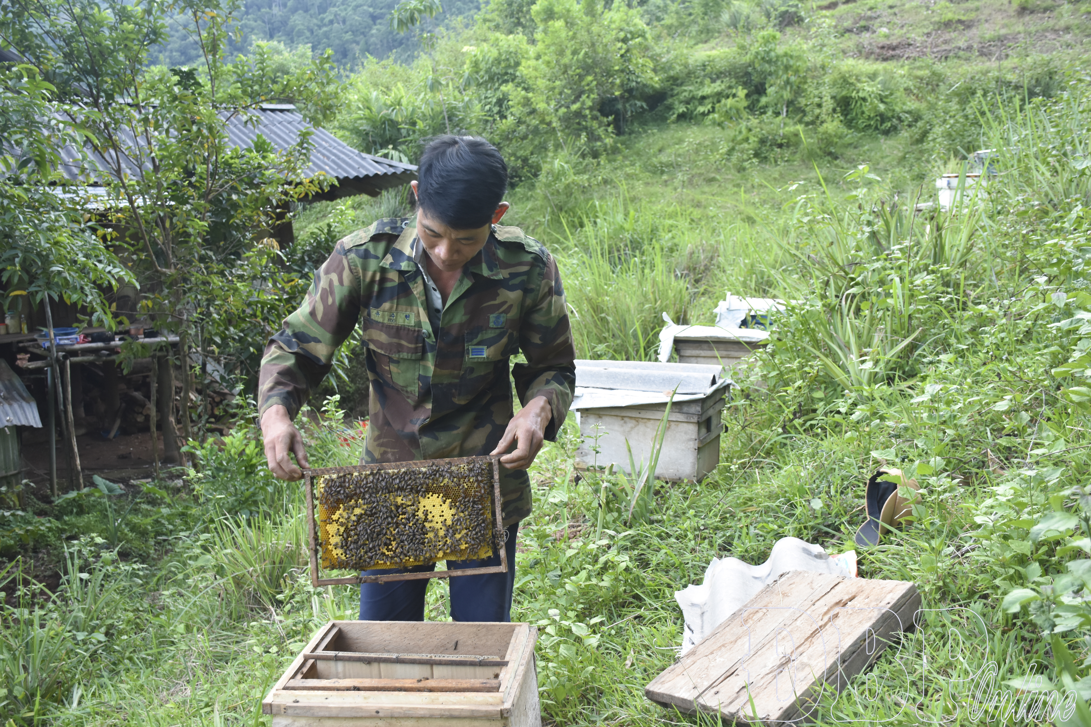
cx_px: 546
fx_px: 1091
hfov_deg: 53.1
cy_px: 364
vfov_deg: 36.9
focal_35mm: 36
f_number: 5.6
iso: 640
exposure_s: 1/125
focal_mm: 24
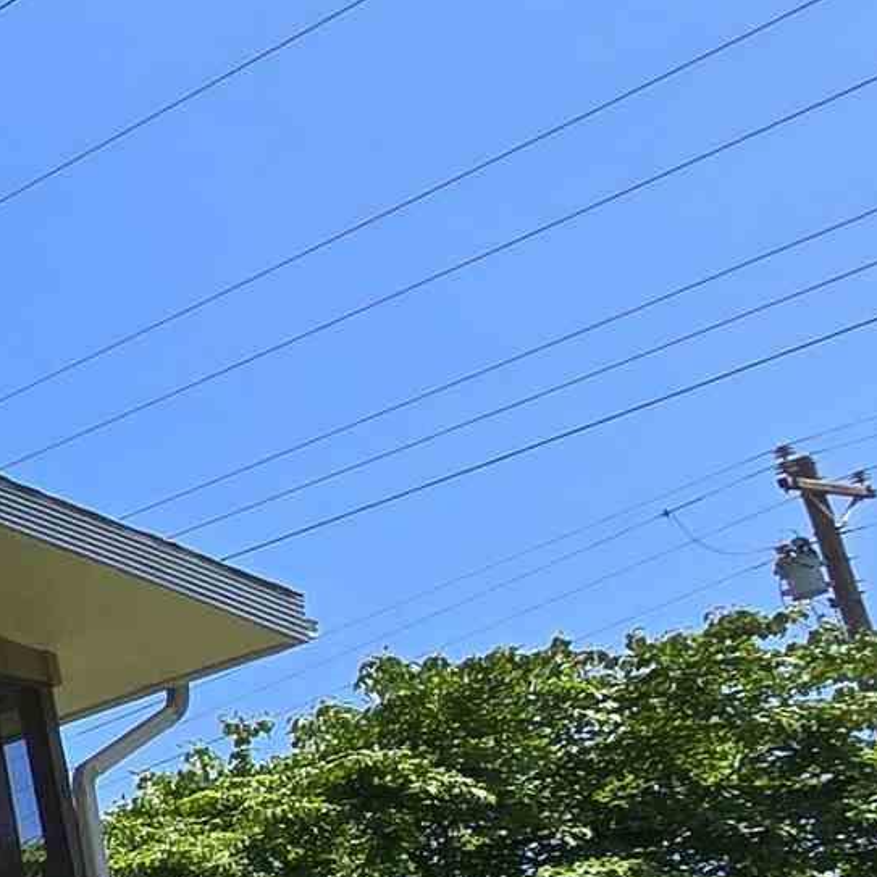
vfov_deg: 24.1
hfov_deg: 14.0
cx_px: -1374
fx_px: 1863
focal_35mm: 65
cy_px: 1056
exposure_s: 1/1829
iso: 50
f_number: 2.2
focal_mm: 2.2
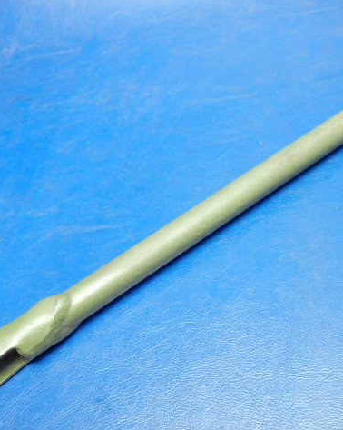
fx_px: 470
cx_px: 183
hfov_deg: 40.1
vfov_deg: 49.1
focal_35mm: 37
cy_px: 215
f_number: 3.9
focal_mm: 5
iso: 1250
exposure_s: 1/30
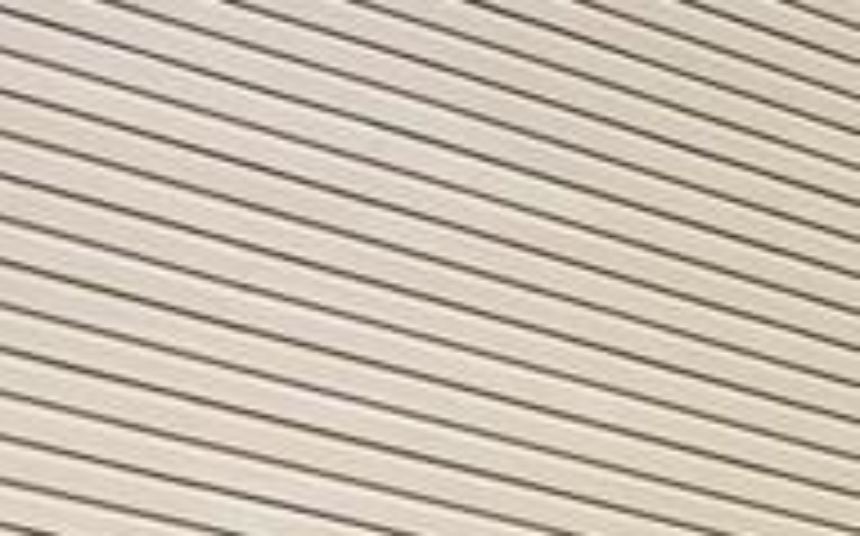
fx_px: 3723
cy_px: 1189
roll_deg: +2.8
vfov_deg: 7.8
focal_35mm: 159
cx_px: 1004
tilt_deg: +10.7
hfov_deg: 12.9
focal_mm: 3.99
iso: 20
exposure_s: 1/1043
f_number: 1.8
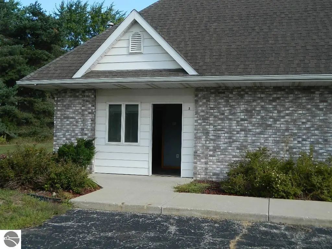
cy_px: 124
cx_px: 166
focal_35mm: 41
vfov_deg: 35.1
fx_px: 393
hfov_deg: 45.8
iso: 80
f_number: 3.5
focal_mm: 7.3
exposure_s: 1/400
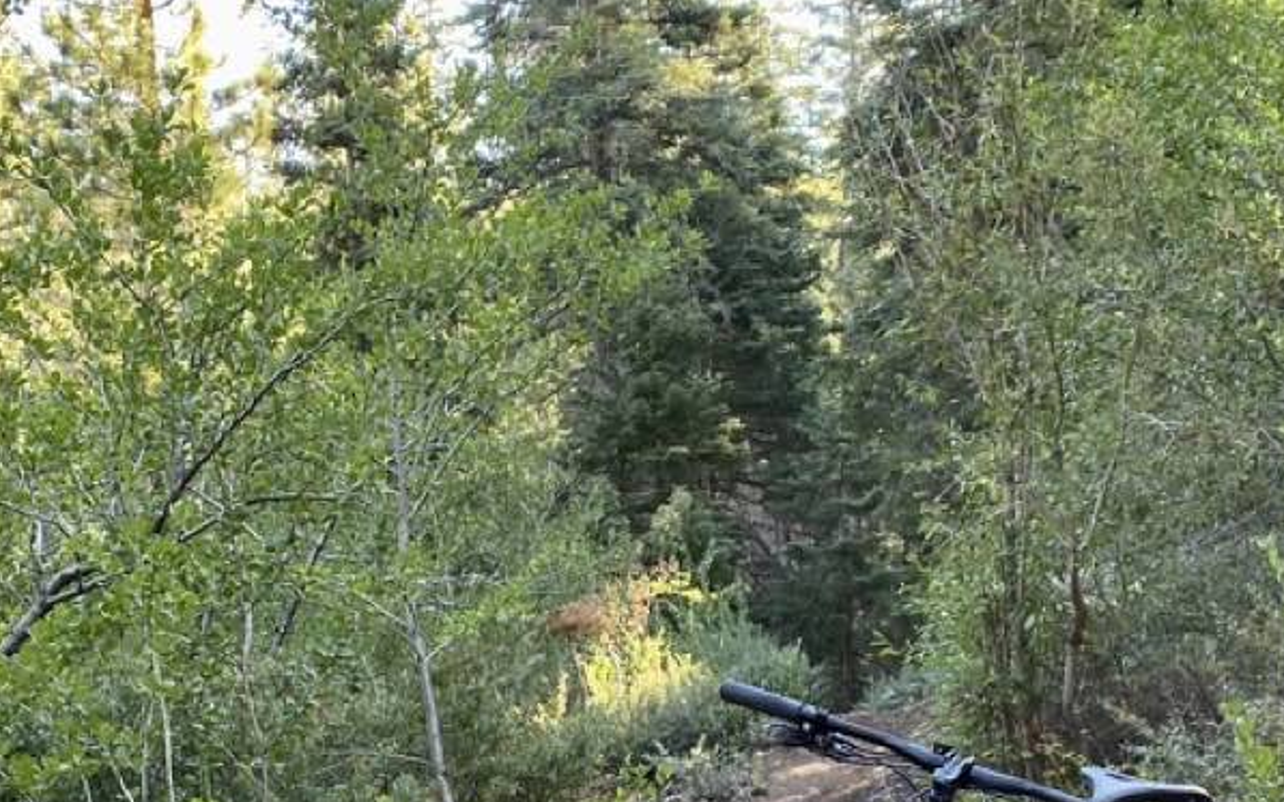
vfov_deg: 21.0
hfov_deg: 33.9
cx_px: 740
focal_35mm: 60
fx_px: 2099
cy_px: 771
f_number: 1.8
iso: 100
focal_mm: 4.25
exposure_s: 1/121
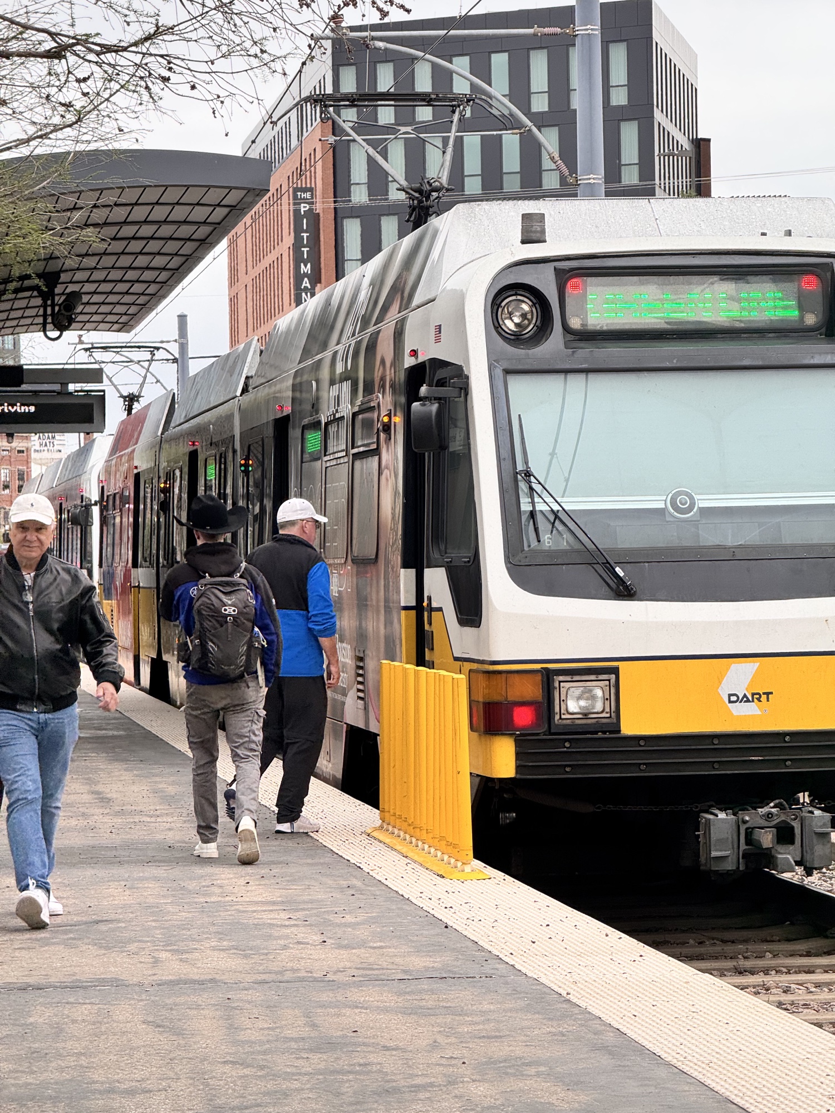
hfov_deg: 12.3
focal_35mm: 120
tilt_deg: -0.2
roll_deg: +1.4
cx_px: 418
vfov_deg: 16.4
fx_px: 3859
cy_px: 556
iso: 50
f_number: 2.8
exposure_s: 1/179
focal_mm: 15.66
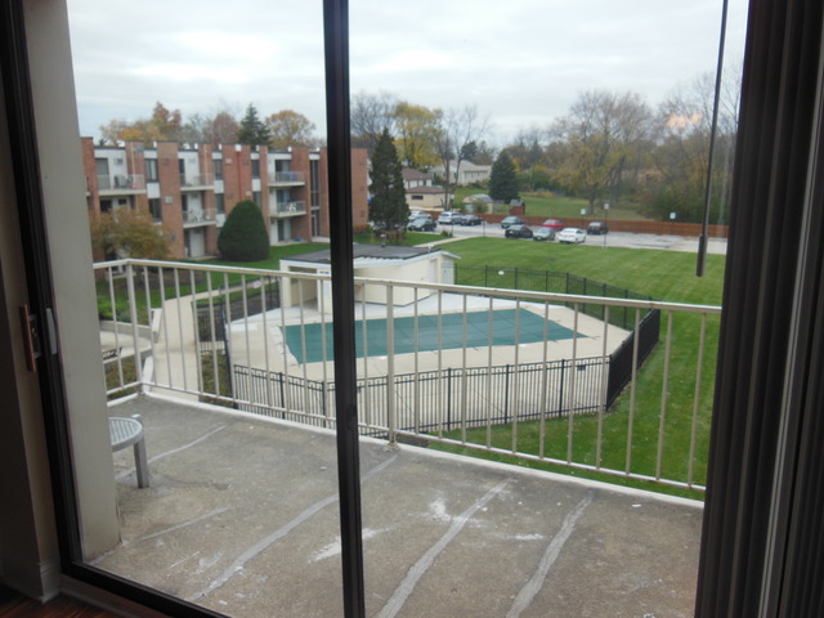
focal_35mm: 29
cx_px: 412
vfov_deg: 48.2
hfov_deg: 61.7
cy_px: 309
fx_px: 690
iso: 125
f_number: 3.7
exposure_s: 1/250
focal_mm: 5.2
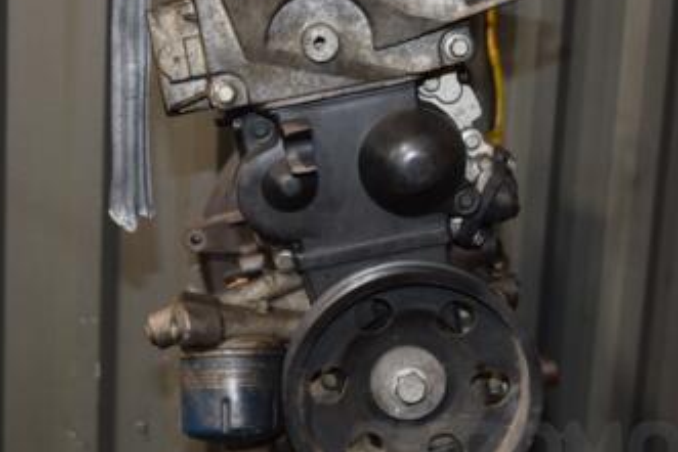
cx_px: 313
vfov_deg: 20.0
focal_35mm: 68
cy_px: 180
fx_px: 1279
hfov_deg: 29.7
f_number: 5
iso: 800
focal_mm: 25
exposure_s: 1/60
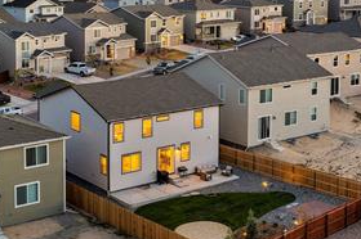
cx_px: 179
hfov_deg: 31.5
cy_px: 24
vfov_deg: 20.8
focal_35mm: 64
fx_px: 641
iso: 500
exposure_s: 1/15
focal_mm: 14.45
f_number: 2
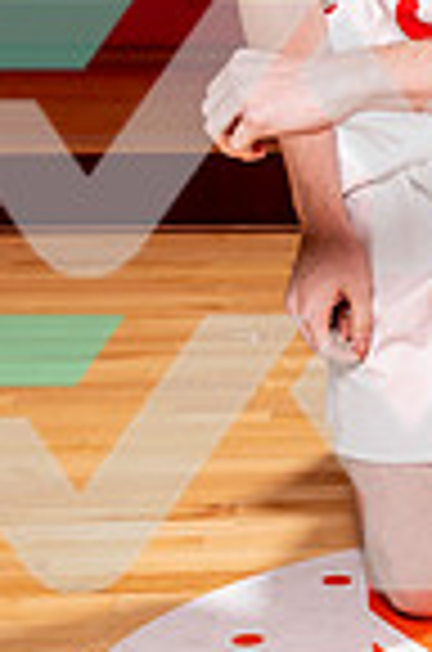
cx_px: 526
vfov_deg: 18.2
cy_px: 139
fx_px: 2026
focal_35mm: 112
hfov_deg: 11.9
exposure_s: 1/125
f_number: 6.3
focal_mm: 36
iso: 100
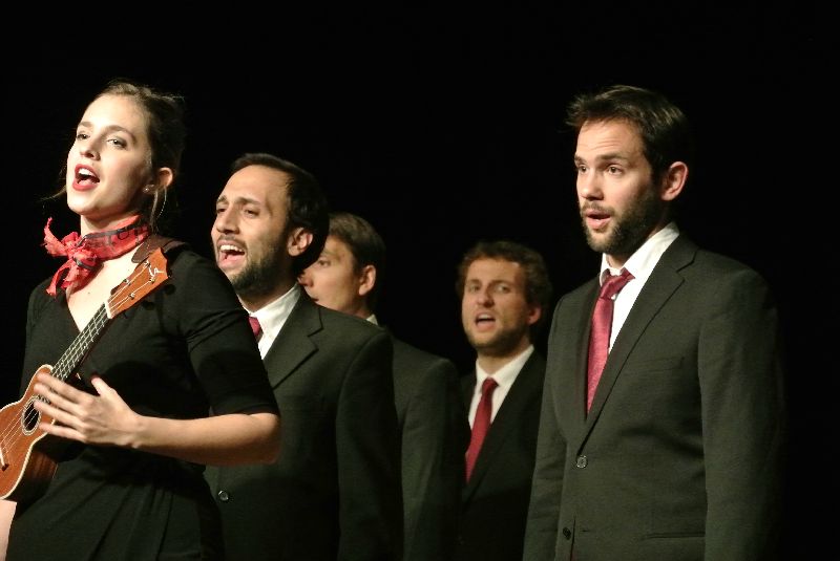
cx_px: 420
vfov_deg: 8.3
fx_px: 3877
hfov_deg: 12.4
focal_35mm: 166
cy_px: 280
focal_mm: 61.6
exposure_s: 1/60
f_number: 4.5
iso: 3200
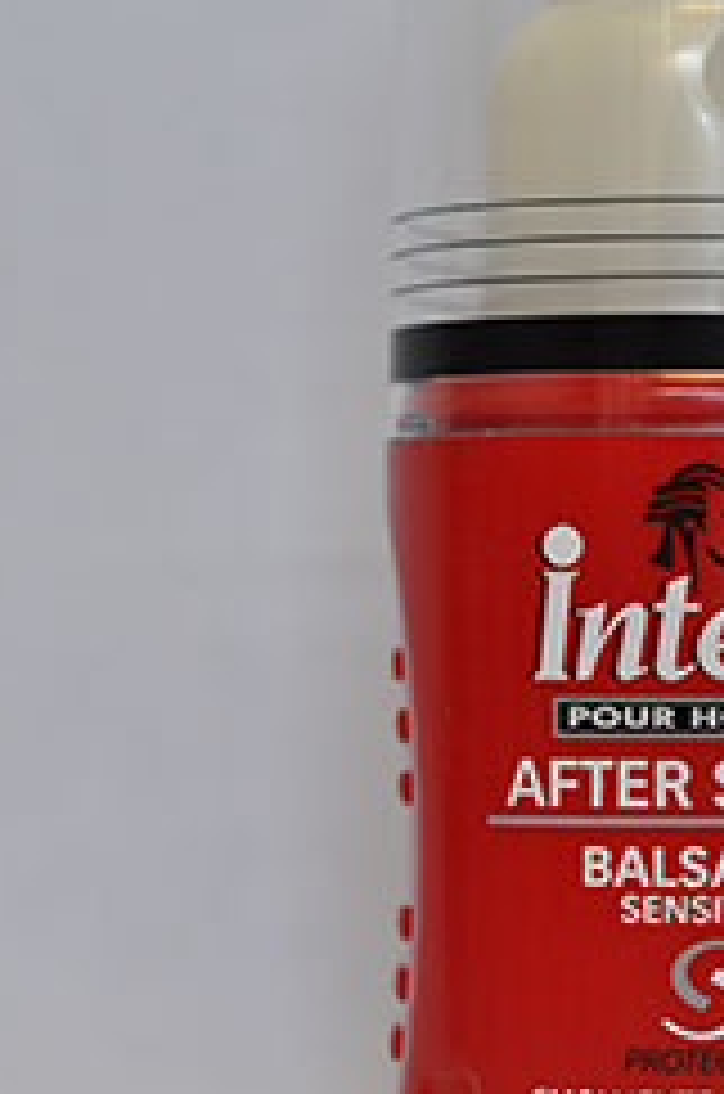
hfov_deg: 8.2
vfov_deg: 12.3
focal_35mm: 167
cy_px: 459
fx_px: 5059
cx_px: 654
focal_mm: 60
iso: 640
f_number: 4
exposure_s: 1/250
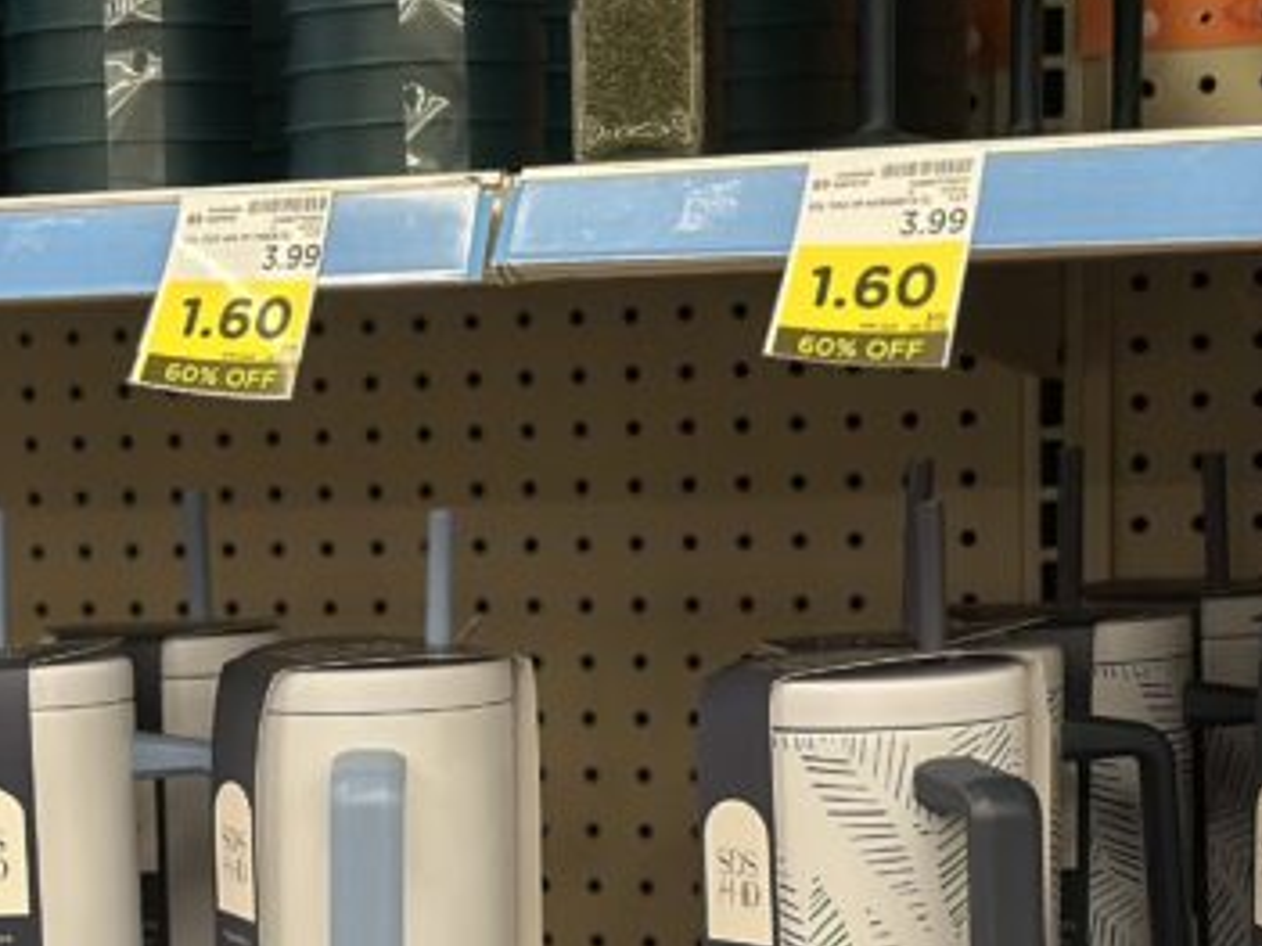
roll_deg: +2.8
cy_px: 1126
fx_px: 5102
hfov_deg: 13.9
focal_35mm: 140
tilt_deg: -10.3
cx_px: -36
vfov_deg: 10.4
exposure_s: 1/60
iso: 200
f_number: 1.78
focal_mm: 6.86
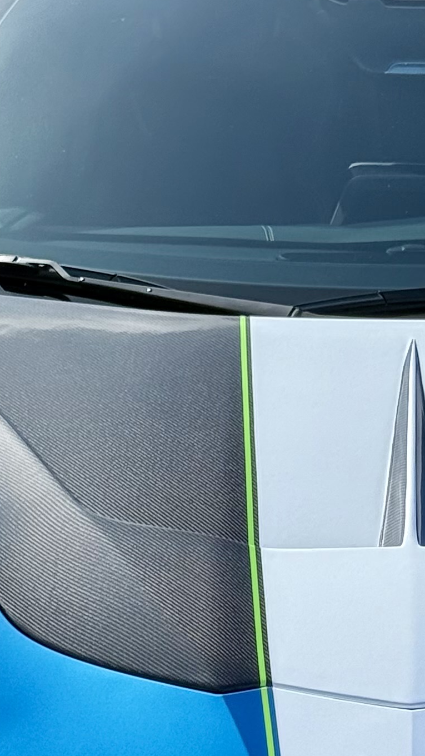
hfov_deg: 7.8
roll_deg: -0.7
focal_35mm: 155
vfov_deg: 13.8
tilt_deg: -16.2
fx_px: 3105
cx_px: 414
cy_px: 561
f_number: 1.78
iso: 80
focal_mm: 6.76
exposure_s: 1/3704
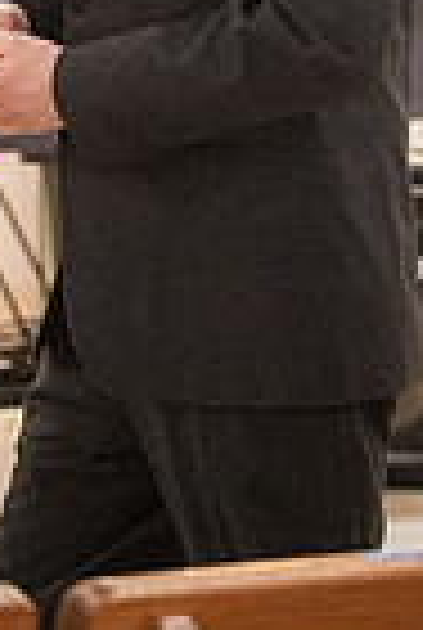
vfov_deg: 5.0
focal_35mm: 408
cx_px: 513
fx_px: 7155
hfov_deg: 3.4
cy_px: -350
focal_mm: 70
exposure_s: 1/160
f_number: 2.8
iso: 2000
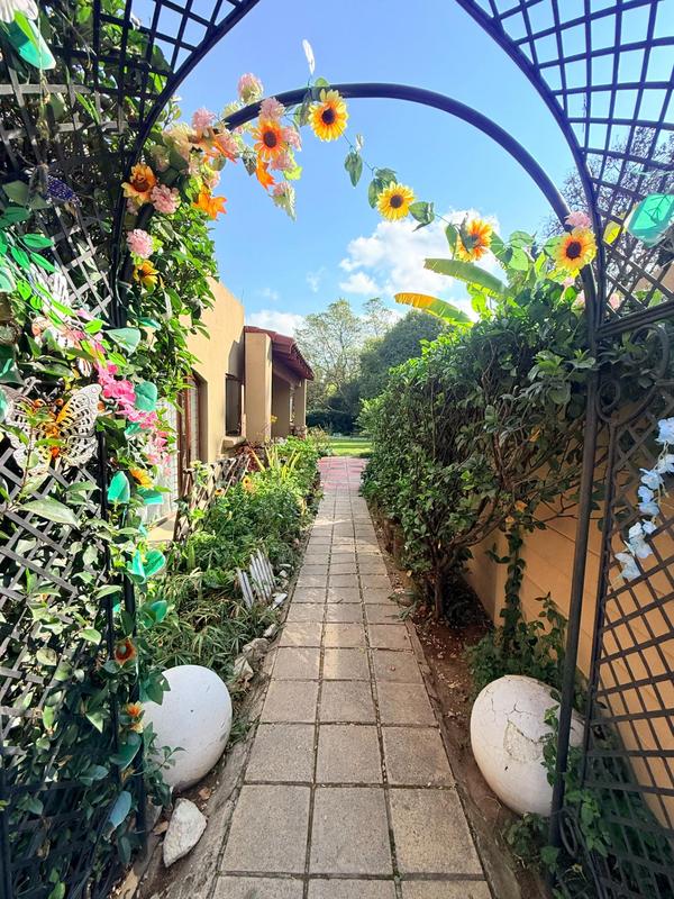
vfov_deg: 102.1
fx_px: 363
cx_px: 337
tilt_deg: -5.8
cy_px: 450
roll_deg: -1.6
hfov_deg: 85.7
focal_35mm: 14
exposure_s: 1/1235
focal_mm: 2.22
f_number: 2.2
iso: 64
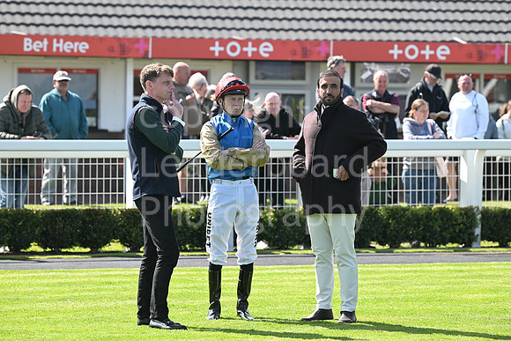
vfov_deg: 6.9
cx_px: 256
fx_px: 2839
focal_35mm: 200
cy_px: 170
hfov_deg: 10.3
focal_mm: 200
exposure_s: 1/800
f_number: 5.6
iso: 400
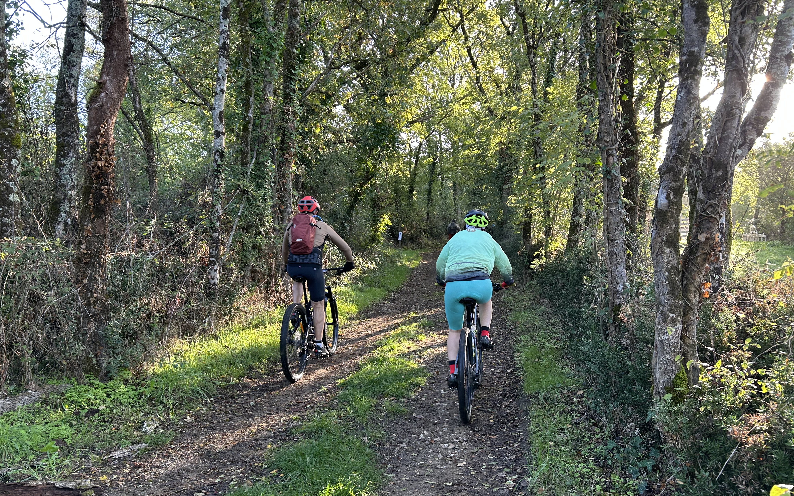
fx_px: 606
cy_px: 269
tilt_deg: -2.9
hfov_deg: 66.5
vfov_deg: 44.5
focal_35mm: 28
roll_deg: -2.0
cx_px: 400
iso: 64
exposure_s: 1/121
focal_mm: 5.7
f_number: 1.5
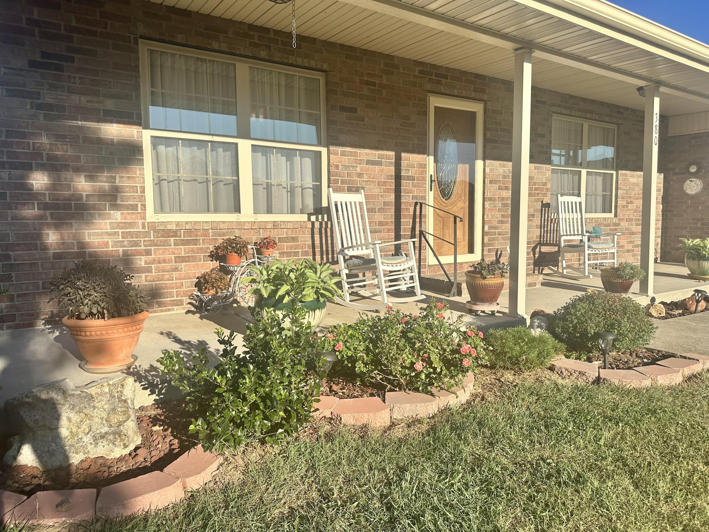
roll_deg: -0.2
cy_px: 266
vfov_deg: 56.8
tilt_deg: -4.9
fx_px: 492
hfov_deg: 71.6
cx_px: 354
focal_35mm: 24
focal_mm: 6.86
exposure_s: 1/4016
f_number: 1.78
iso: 80
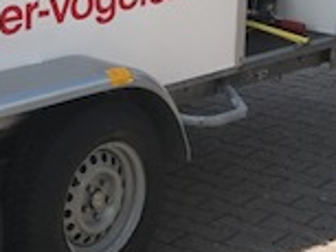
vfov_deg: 12.3
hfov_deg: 15.0
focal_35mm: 117
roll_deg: +0.3
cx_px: -231
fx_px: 1137
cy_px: -72
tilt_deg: -7.0
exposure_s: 1/1350
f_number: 1.8
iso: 20
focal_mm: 3.99
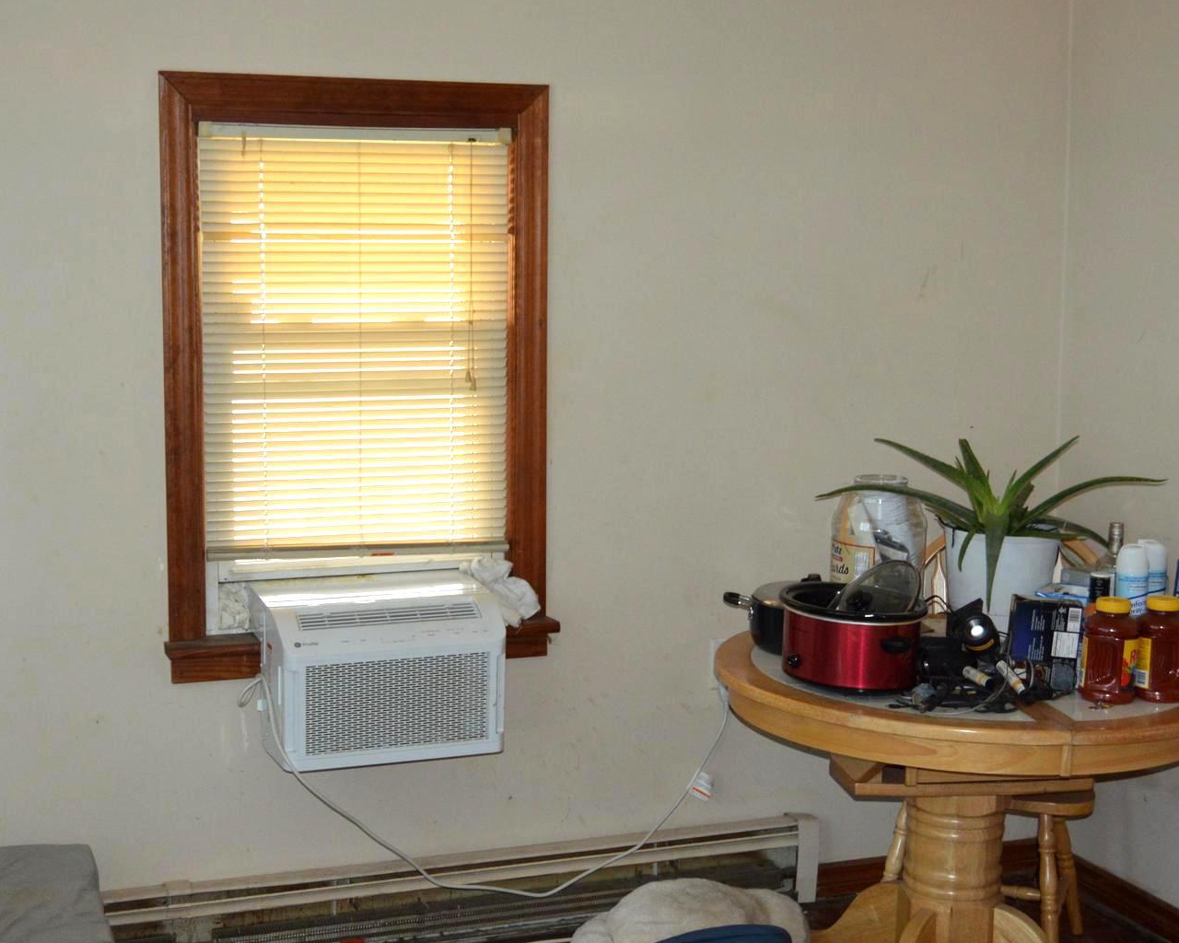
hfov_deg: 34.7
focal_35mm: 54
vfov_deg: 28.1
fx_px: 1884
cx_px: 524
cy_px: 499
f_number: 3.8
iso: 1100
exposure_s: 1/60
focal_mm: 24
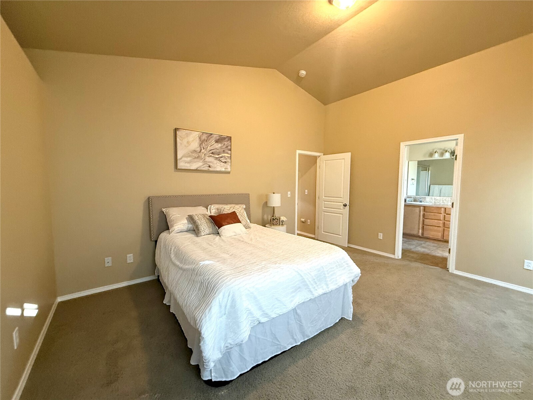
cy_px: 200
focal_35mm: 14
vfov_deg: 85.7
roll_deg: +0.1
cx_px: 266
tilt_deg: -5.1
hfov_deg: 102.1
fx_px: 216
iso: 400
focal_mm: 2.22
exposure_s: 1/60
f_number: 2.2
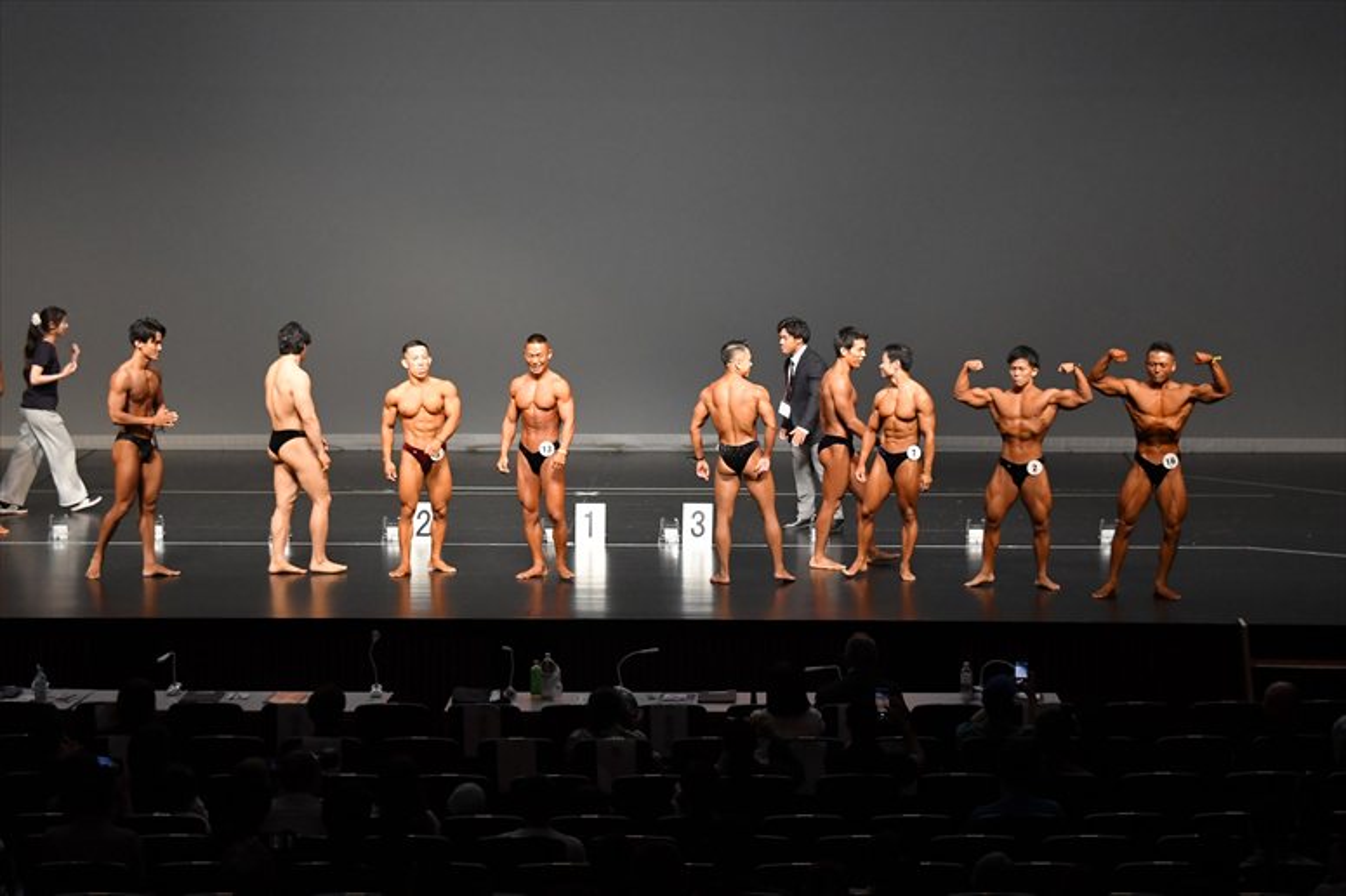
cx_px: 673
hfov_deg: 21.0
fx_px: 3625
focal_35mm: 97
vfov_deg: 14.1
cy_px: 448
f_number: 5.6
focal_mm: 65
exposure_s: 1/400
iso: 4000
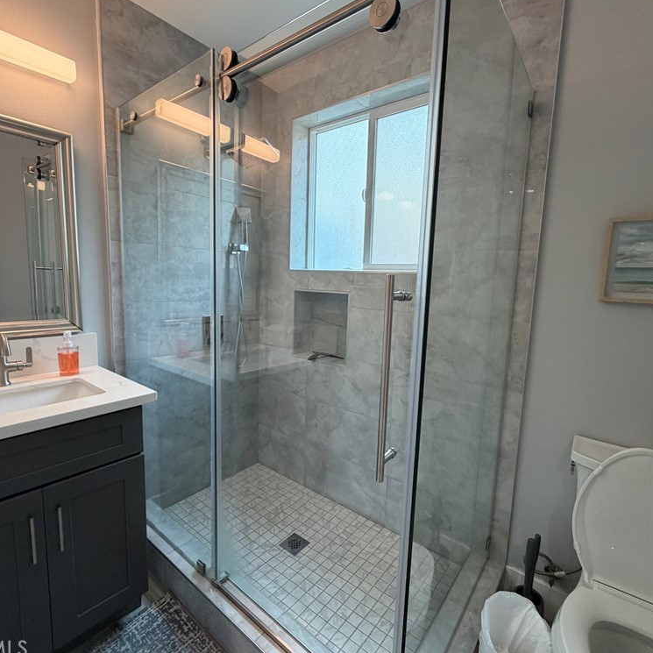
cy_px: 324
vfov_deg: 84.0
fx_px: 363
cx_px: 336
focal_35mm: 17
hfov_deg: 83.9
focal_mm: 2.22
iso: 200
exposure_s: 1/120
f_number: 2.2
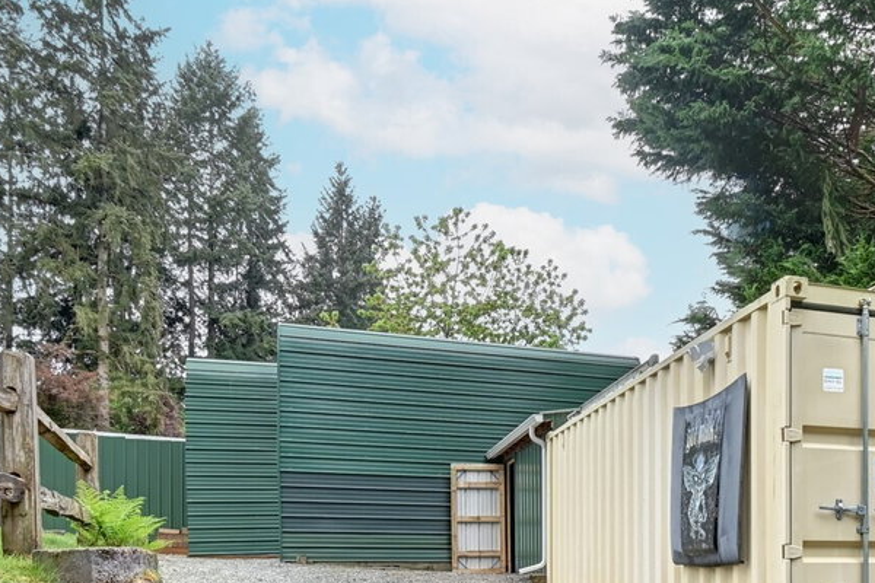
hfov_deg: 60.2
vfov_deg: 40.1
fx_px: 729
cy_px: 533
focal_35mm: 30
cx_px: 598
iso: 500
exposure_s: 1/8
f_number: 11
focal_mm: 10
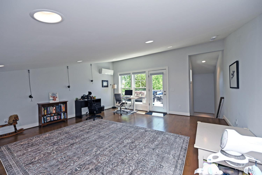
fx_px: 102
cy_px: 88
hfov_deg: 104.3
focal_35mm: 14
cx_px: 131
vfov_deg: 81.2
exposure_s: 1/100
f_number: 5
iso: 200
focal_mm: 14
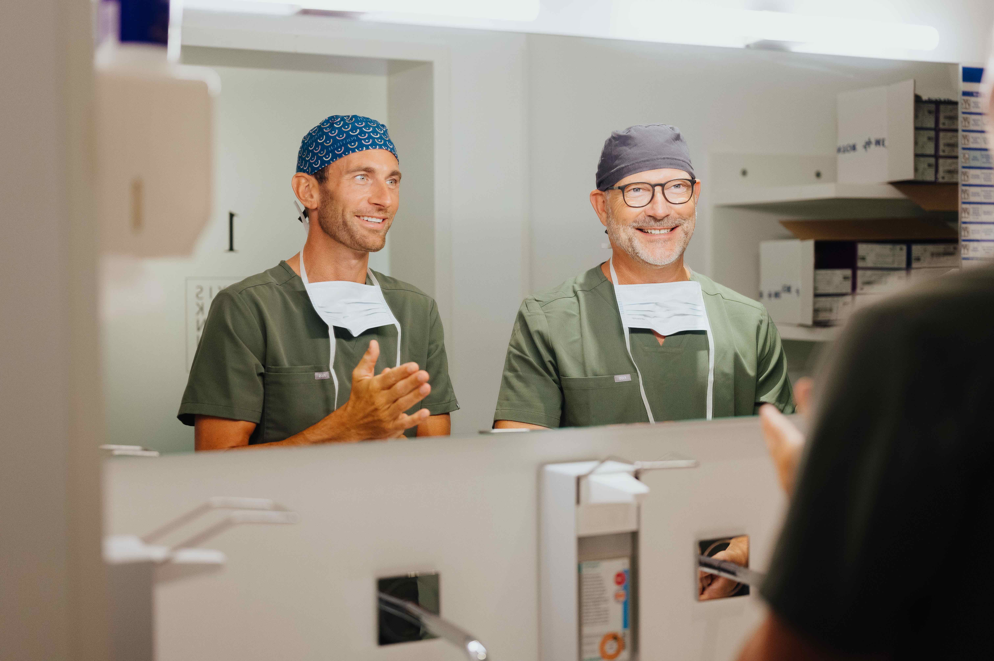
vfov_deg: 27.0
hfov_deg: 39.6
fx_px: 1380
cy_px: 330
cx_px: 497
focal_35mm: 50
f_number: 2.2
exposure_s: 1/400
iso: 1600
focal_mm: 50
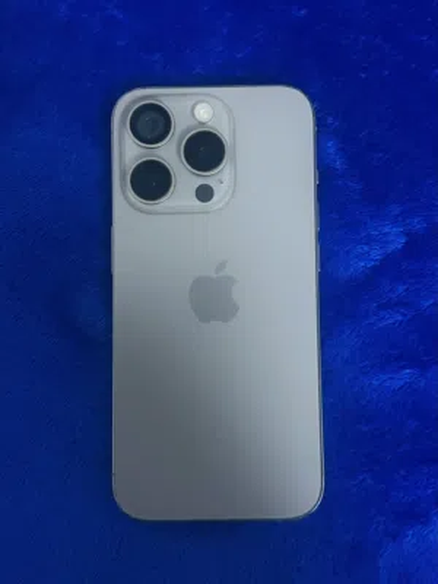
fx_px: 405
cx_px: 219
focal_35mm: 24
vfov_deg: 71.6
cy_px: 292
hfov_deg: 56.8
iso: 800
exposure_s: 1/60
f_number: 1.78
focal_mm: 6.86
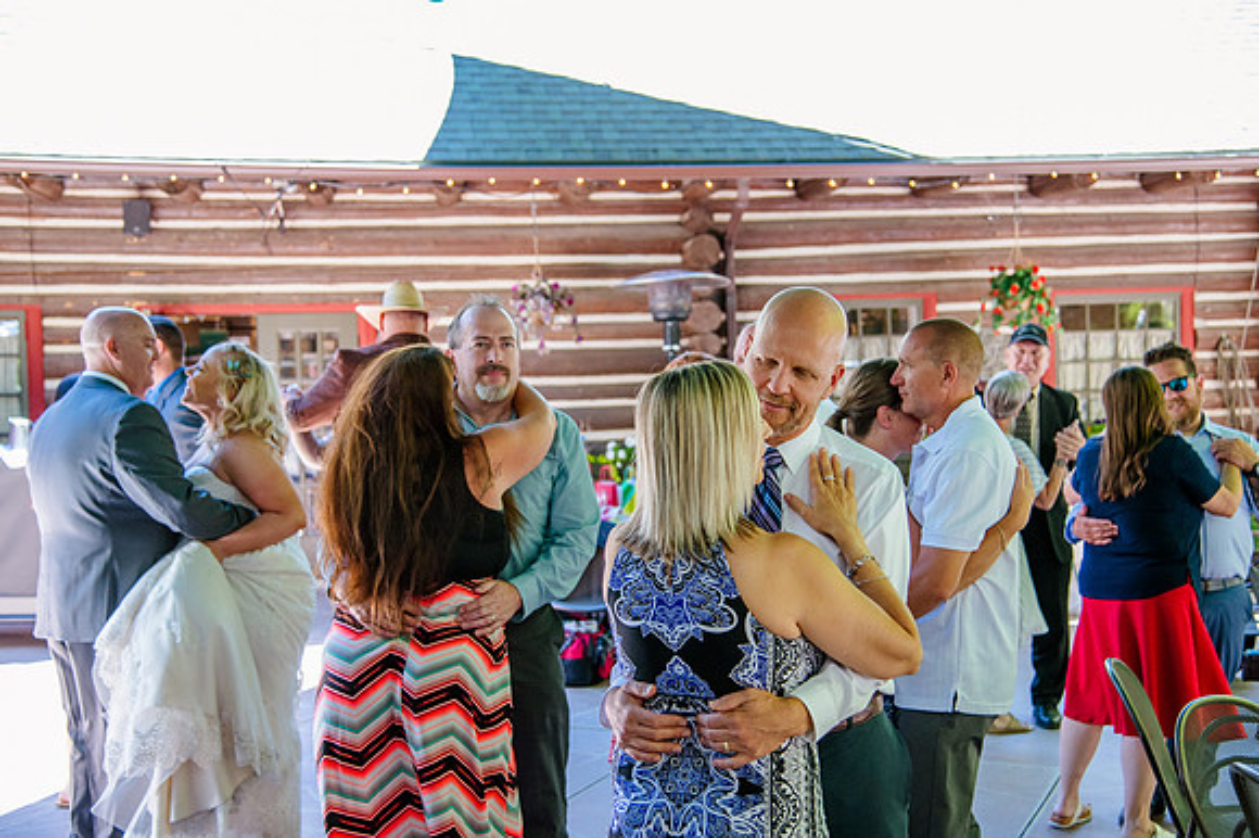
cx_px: 621
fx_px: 1645
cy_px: 419
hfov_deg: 41.9
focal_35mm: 47
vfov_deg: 28.6
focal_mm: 46
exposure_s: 1/320
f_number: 4
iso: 1600
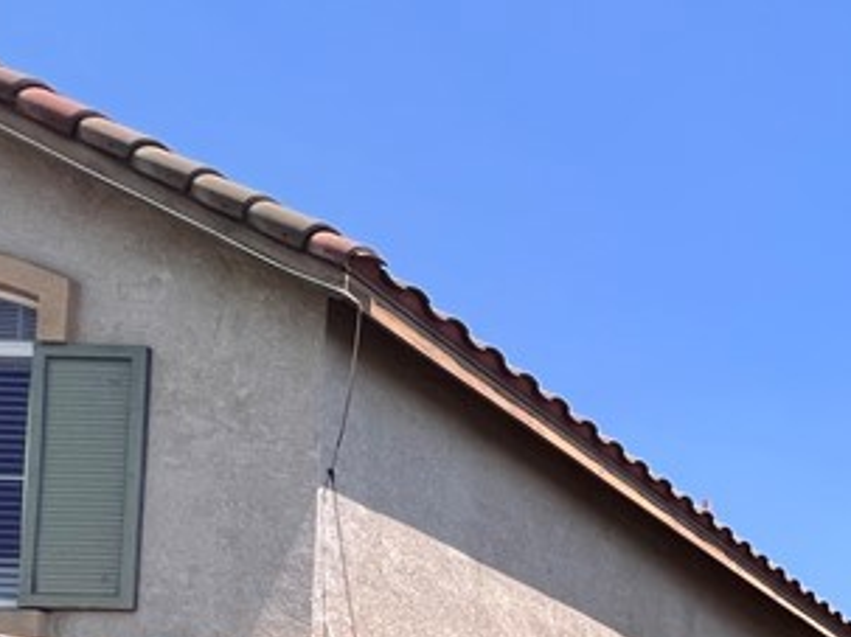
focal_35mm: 44
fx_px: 1081
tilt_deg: +2.4
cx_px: 1404
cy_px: 974
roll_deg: -0.3
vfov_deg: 24.7
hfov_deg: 25.3
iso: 32
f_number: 1.8
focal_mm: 1.57
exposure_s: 1/602
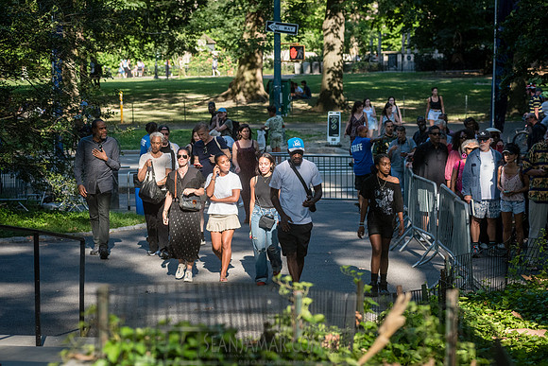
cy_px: 183
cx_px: 280
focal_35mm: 109
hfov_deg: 18.8
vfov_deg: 12.6
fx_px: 1657
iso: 2000
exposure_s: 1/4000
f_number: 4.5
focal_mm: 105
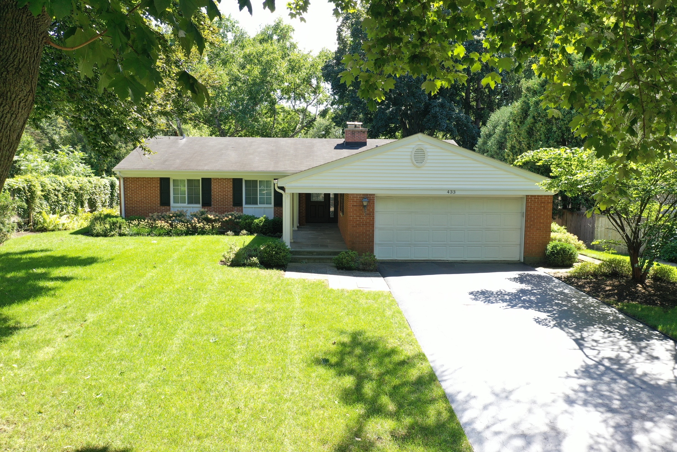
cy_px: 226
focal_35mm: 28
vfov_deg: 46.4
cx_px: 338
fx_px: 527
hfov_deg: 65.5
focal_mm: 10.26
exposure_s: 1/120
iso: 100
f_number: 4
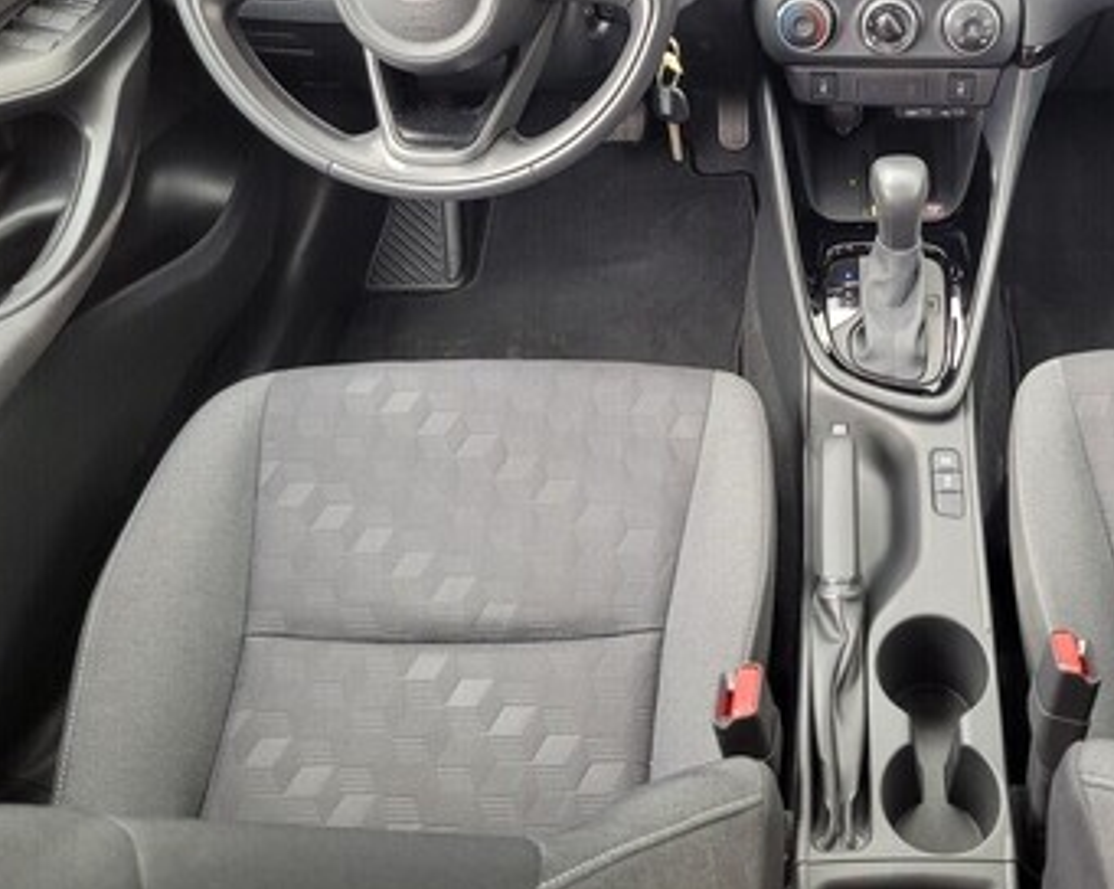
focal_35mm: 41
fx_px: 1350
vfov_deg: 35.6
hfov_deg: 43.0
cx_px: 872
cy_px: 224
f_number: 1.8
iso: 160
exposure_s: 1/120
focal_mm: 5.4
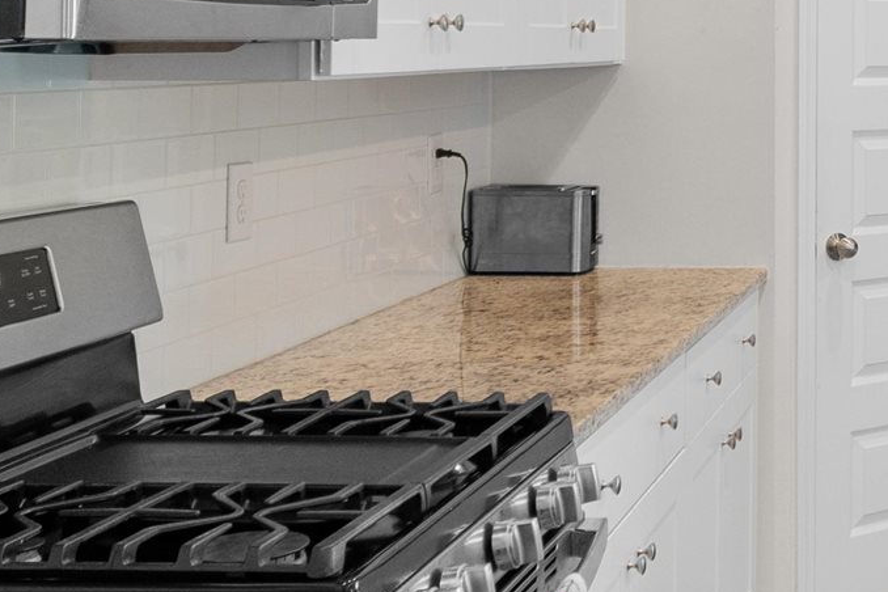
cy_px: 22
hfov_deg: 26.3
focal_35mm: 68
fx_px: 1677
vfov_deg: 19.5
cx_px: 1070
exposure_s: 1/8
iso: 100
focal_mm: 10
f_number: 4.5
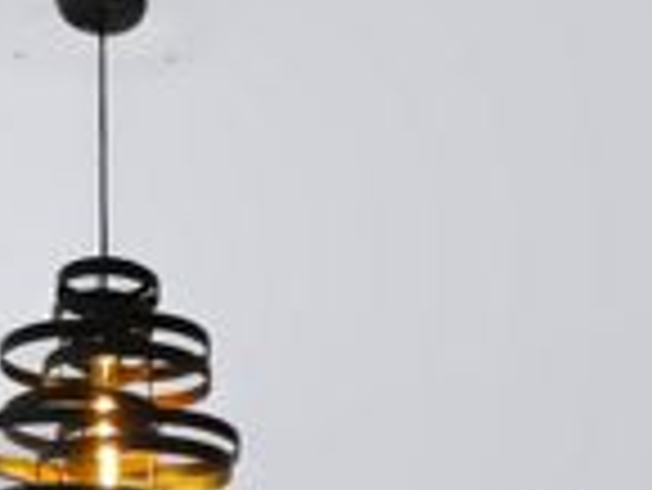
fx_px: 1301
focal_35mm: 69
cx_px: 256
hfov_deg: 28.1
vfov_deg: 16.5
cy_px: 967
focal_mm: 2.3
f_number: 2
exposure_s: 1/120
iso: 100
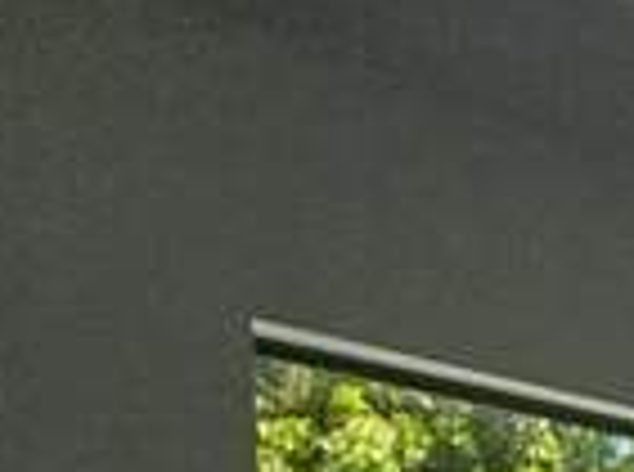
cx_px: 1407
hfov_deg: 16.4
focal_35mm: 74
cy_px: 899
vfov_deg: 16.1
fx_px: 1352
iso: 50
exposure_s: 1/378
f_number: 2.2
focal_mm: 2.2
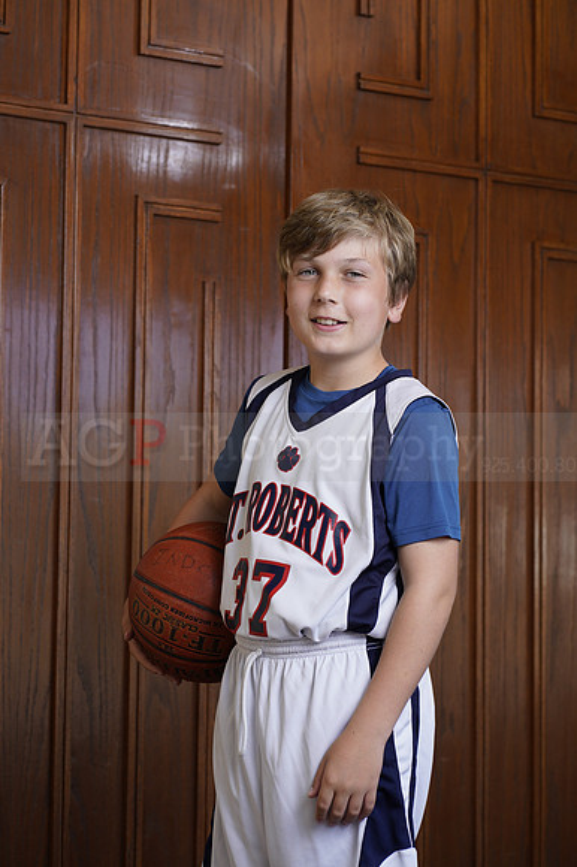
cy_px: 434
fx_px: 2046
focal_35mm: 85
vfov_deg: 23.9
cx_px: 288
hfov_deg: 16.1
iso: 200
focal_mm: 85
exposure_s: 1/250
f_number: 5.6
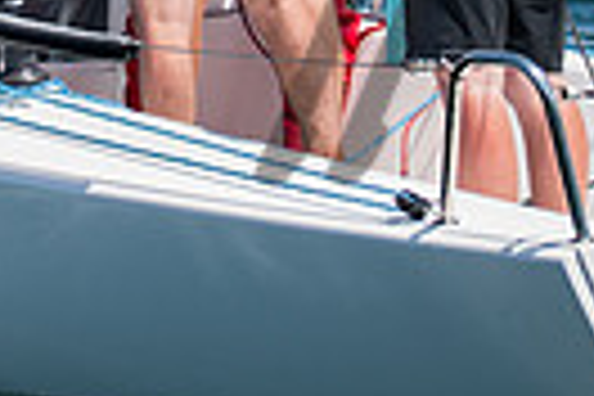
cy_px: -441
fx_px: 8101
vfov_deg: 2.8
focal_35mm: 491
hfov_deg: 4.2
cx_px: 13
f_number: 4.5
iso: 100
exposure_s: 1/640
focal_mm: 70
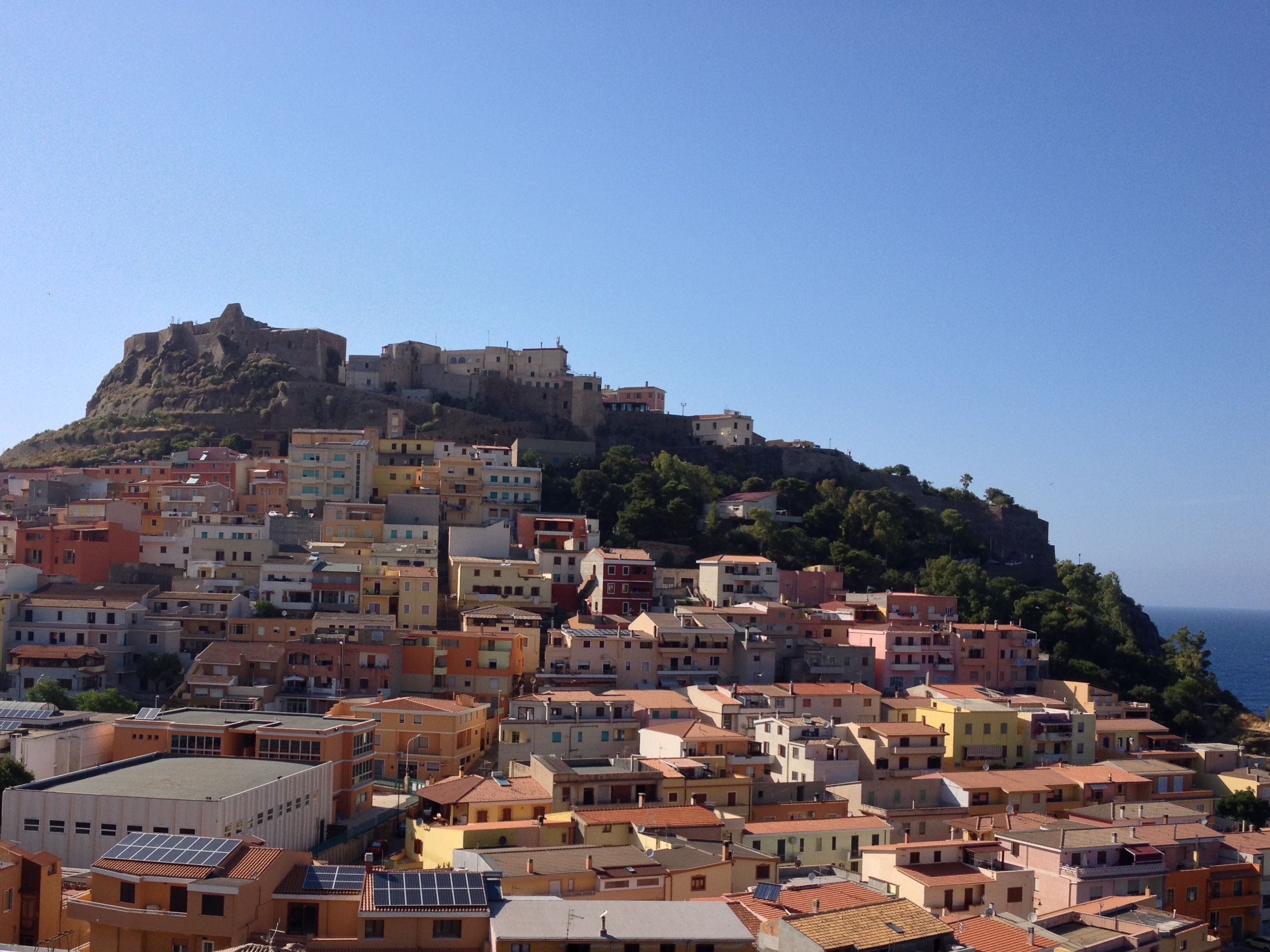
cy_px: 578
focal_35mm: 43
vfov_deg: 33.5
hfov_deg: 43.7
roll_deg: -1.5
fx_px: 1578
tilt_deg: -1.3
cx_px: 529
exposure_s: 1/1672
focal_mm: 4.28
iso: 50
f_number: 2.4
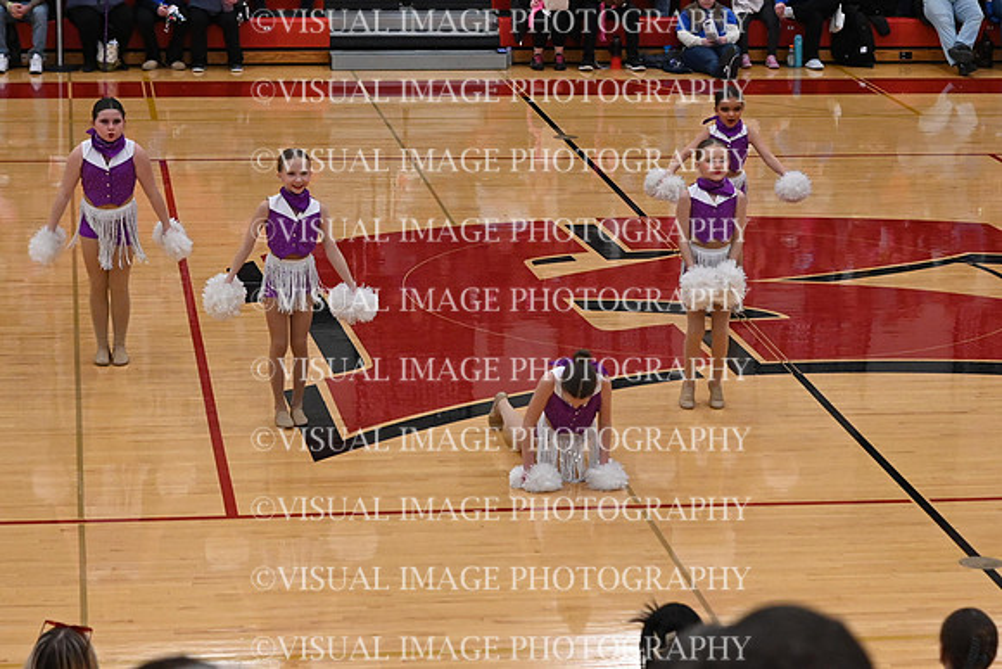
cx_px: 501
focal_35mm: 105
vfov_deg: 13.0
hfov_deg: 19.5
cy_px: 334
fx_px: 2923
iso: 5000
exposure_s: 1/400
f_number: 4
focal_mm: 70
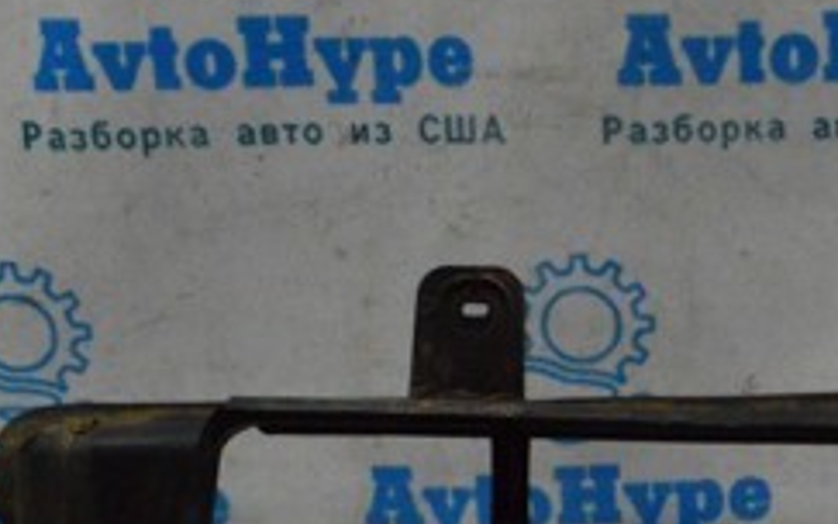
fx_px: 2109
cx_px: 838
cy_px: 519
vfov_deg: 14.0
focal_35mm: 92
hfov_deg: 21.7
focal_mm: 23
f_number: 25
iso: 6400
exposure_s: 1/60
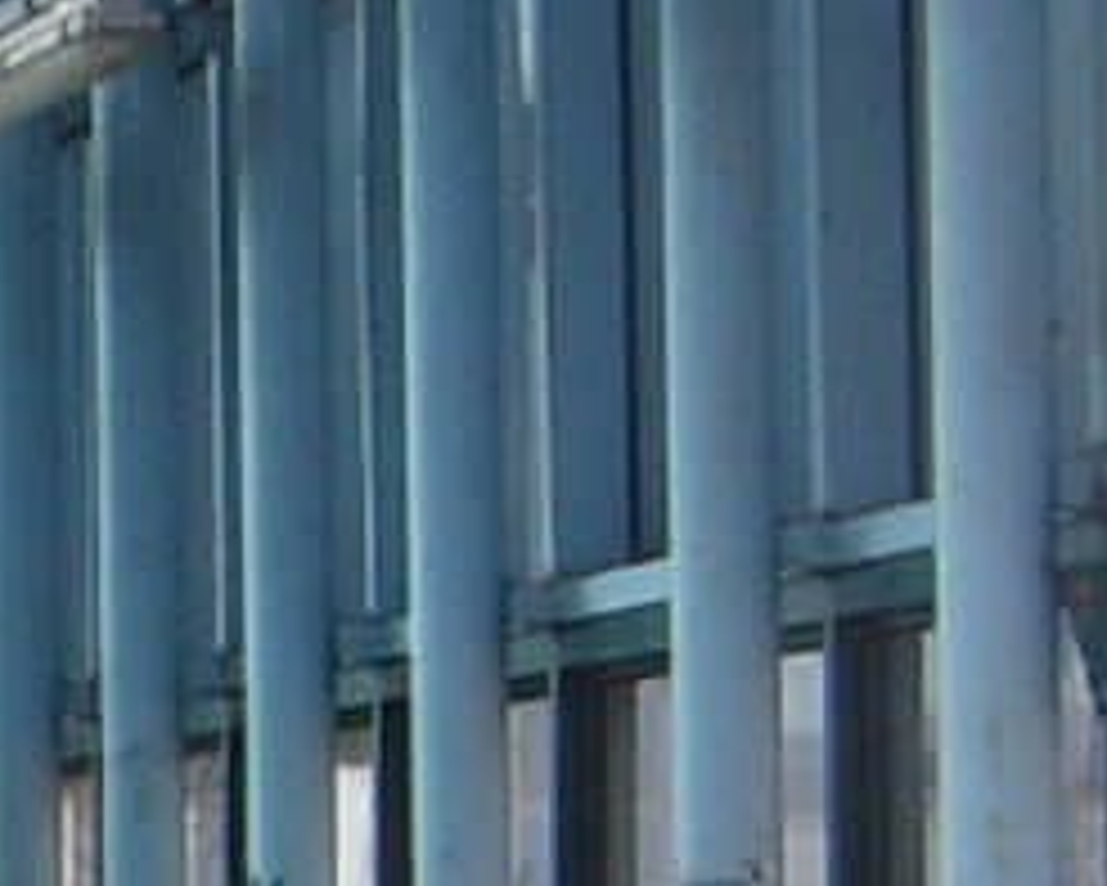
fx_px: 7702
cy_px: 535
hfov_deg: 7.7
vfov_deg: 6.6
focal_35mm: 235
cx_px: -1372
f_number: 6
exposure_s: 1/60
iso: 63
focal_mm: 6.2
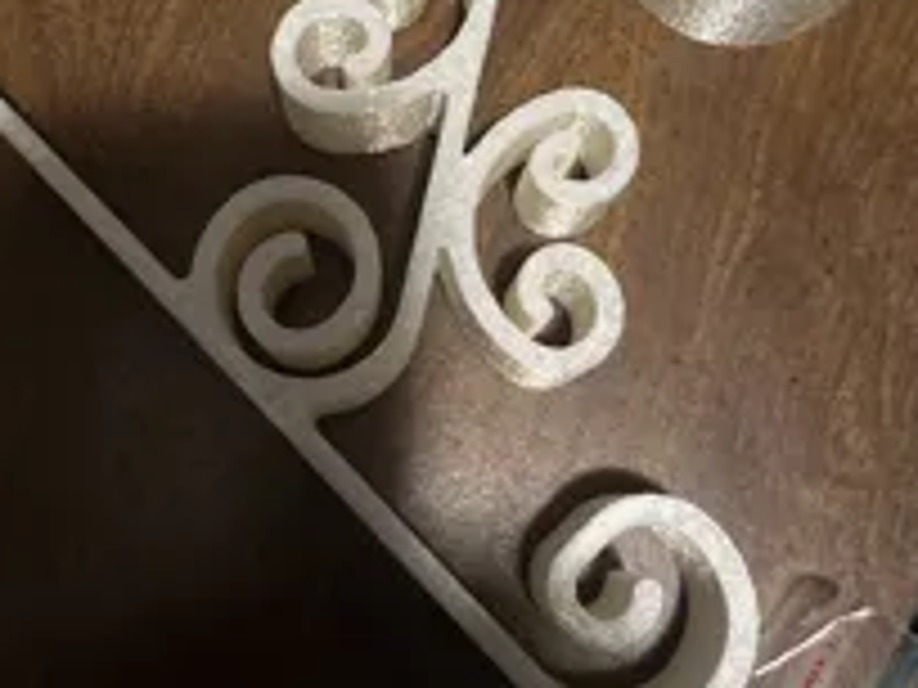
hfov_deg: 36.9
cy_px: 112
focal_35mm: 51
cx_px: 274
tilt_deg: -74.2
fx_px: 1352
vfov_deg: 27.8
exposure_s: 1/35
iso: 640
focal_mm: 5.1
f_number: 1.6
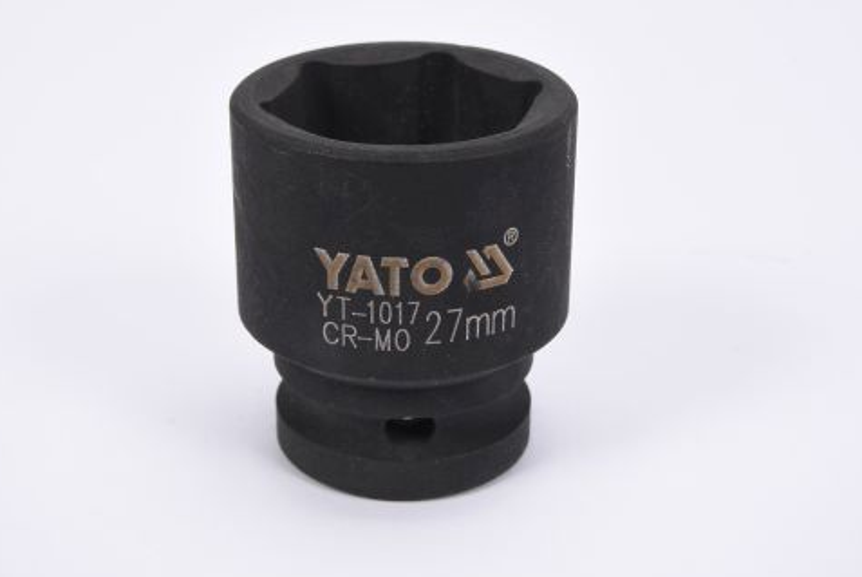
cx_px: 409
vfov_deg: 15.9
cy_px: 297
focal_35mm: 86
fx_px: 2061
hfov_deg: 23.6
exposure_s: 1/125
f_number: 16
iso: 250
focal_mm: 50
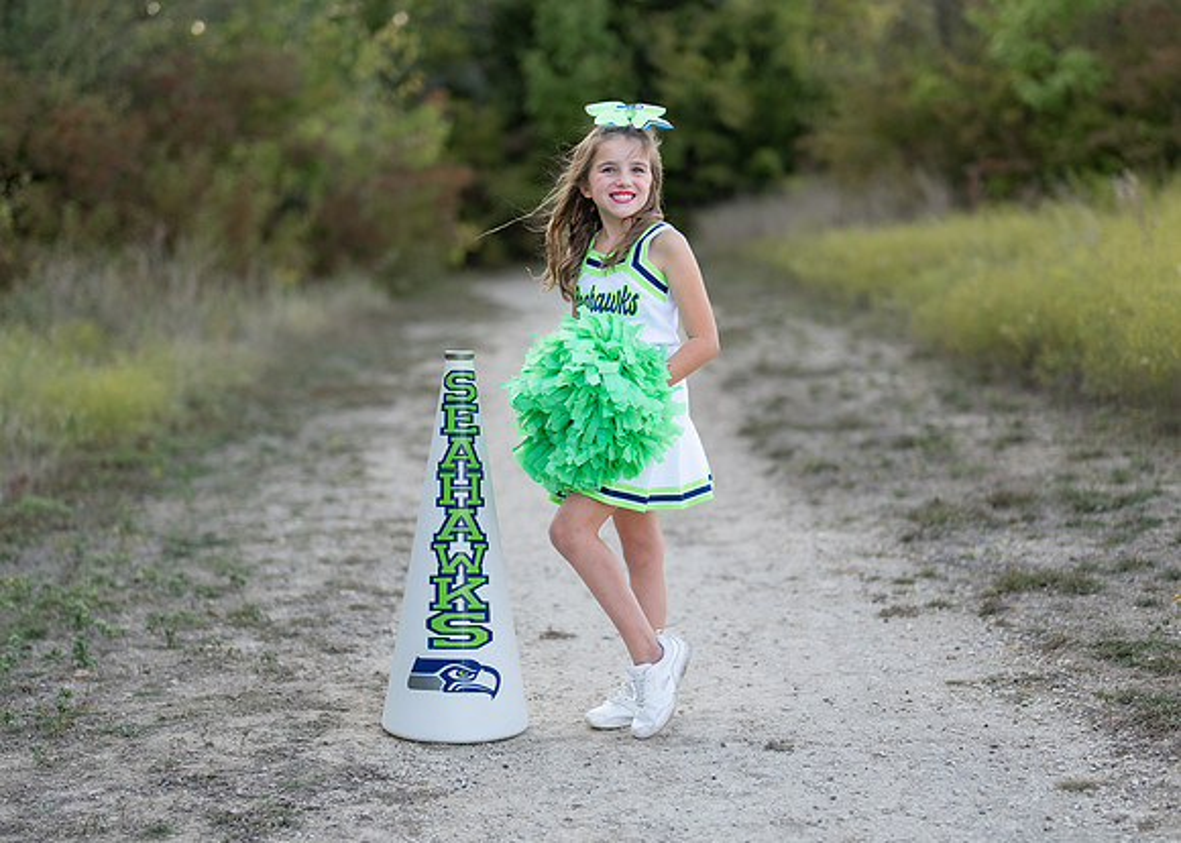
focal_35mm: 67
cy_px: 451
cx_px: 600
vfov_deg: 21.3
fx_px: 2236
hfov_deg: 29.6
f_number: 1.2
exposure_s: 1/1000
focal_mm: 50
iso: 100
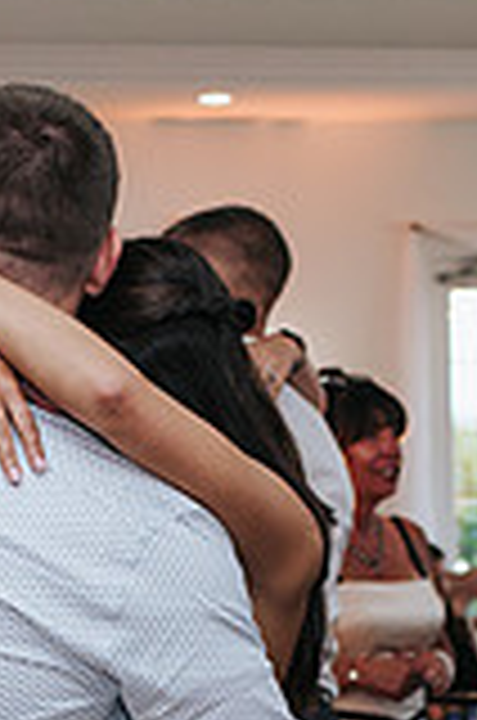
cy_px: 837
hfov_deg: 9.2
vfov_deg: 13.6
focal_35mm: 148
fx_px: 2954
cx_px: 2
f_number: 3.2
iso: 800
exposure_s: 1/200
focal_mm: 35
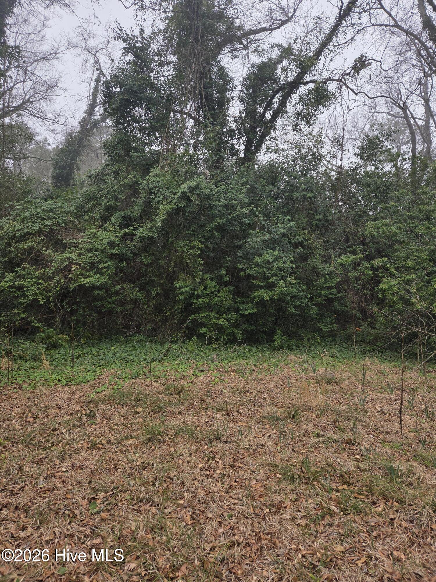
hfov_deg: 58.9
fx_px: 386
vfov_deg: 73.9
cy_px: 291
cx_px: 218
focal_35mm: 23
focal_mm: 5.4
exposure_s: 1/777
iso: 80
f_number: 1.8
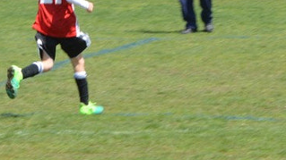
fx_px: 4184
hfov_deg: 3.9
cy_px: 46
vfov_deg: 2.2
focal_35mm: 552
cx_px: -130
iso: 720
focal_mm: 105
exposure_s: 1/125
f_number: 22
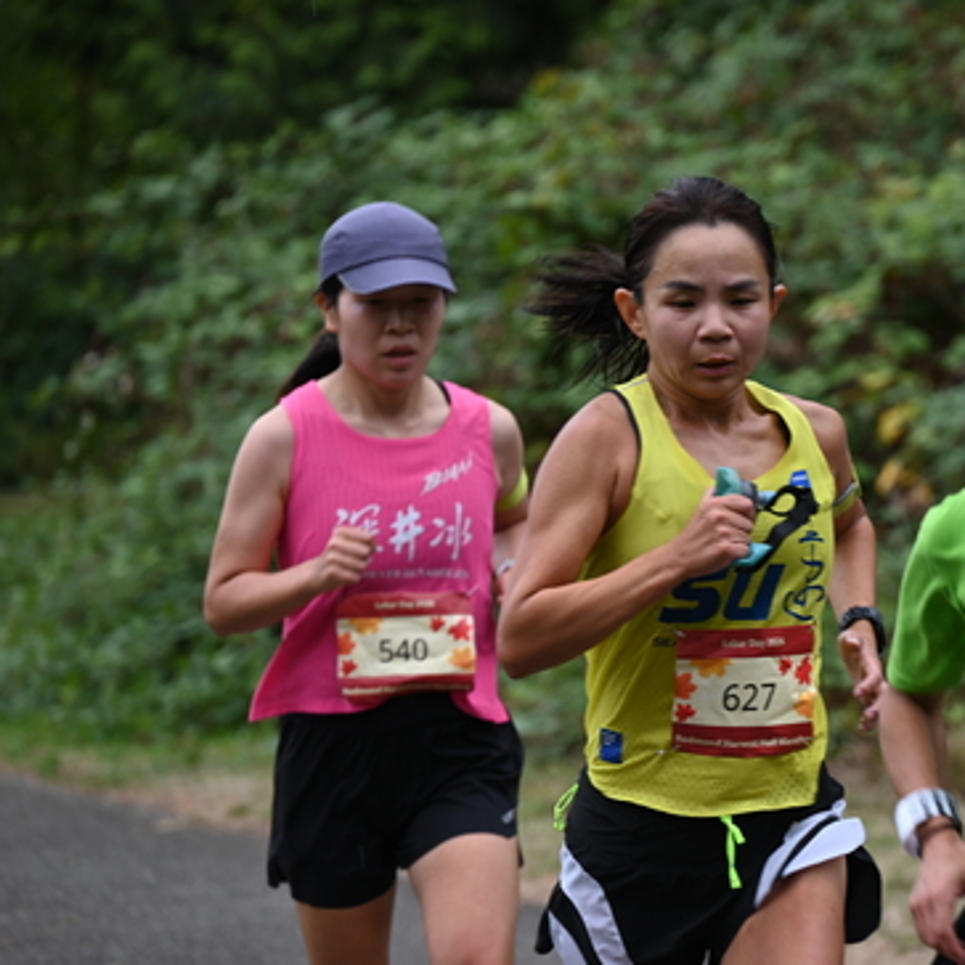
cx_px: 676
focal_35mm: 257
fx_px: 8106
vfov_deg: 6.8
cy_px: 481
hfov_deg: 6.8
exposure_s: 1/250
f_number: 6.3
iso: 640
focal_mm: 200
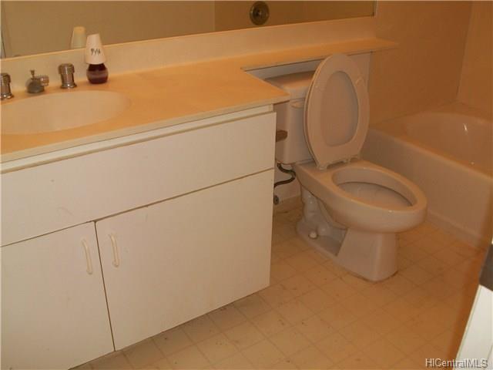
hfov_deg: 54.0
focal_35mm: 34
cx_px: 246
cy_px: 185
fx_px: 484
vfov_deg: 41.8
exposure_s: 1/60
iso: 64
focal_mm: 5.7
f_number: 2.8
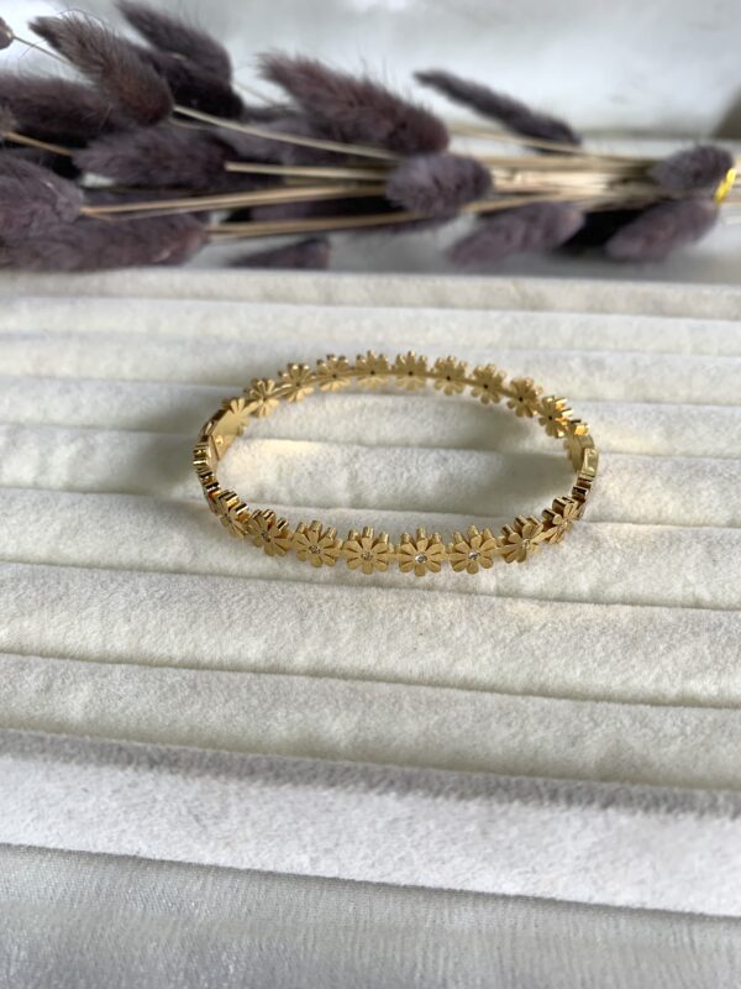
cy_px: 494
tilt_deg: -43.0
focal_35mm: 26
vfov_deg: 67.3
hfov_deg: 53.1
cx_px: 370
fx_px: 742
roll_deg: +0.5
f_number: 1.8
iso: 64
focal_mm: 4.25
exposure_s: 1/100
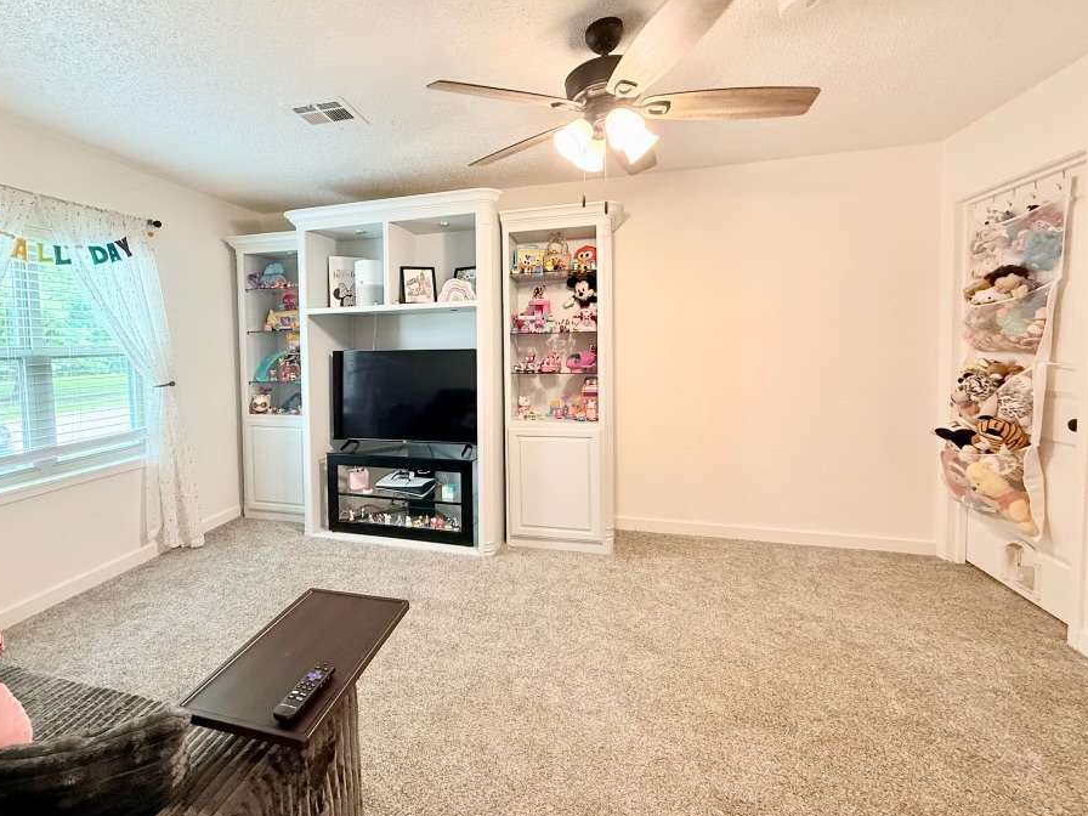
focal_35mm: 16
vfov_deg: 77.9
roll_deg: +1.2
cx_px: 470
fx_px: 503
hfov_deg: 93.9
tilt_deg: -2.8
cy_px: 367
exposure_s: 1/60
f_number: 2.2
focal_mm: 2.22
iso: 320
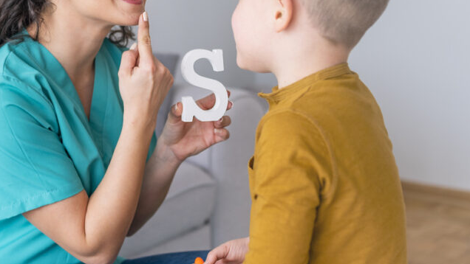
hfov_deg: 35.2
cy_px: 37
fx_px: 735
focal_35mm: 59
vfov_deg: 20.1
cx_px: 170
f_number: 2.2
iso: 200
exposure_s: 1/100
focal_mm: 35
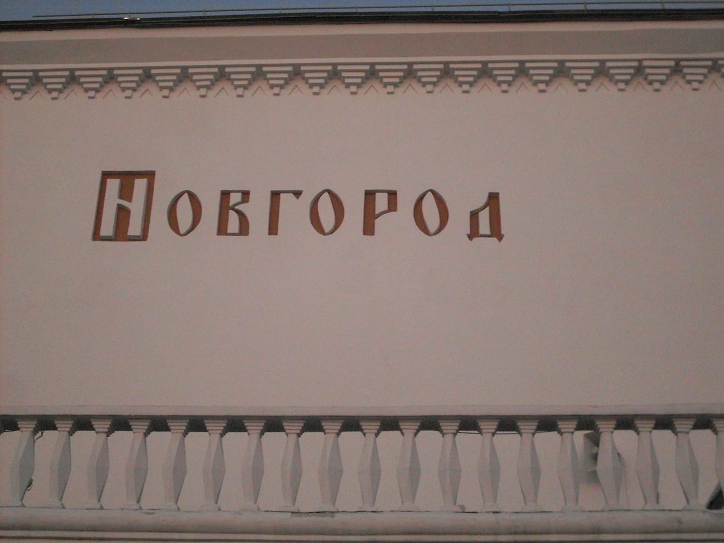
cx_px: 362
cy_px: 272
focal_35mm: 71
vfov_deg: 20.7
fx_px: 1485
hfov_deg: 27.4
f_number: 3.7
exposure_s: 1/60
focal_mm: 11.7
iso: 400
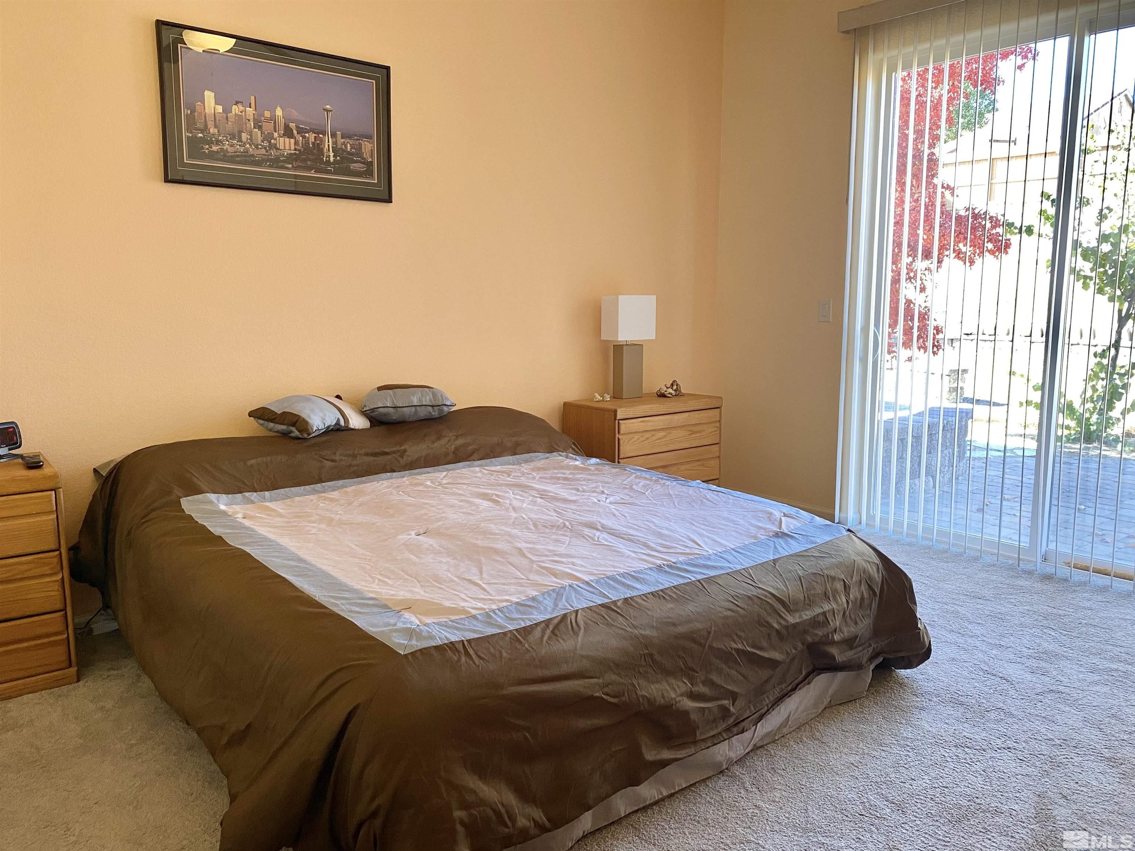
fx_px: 852
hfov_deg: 67.3
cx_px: 568
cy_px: 426
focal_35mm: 26
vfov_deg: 53.1
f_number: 1.8
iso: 100
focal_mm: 4.25
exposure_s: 1/60
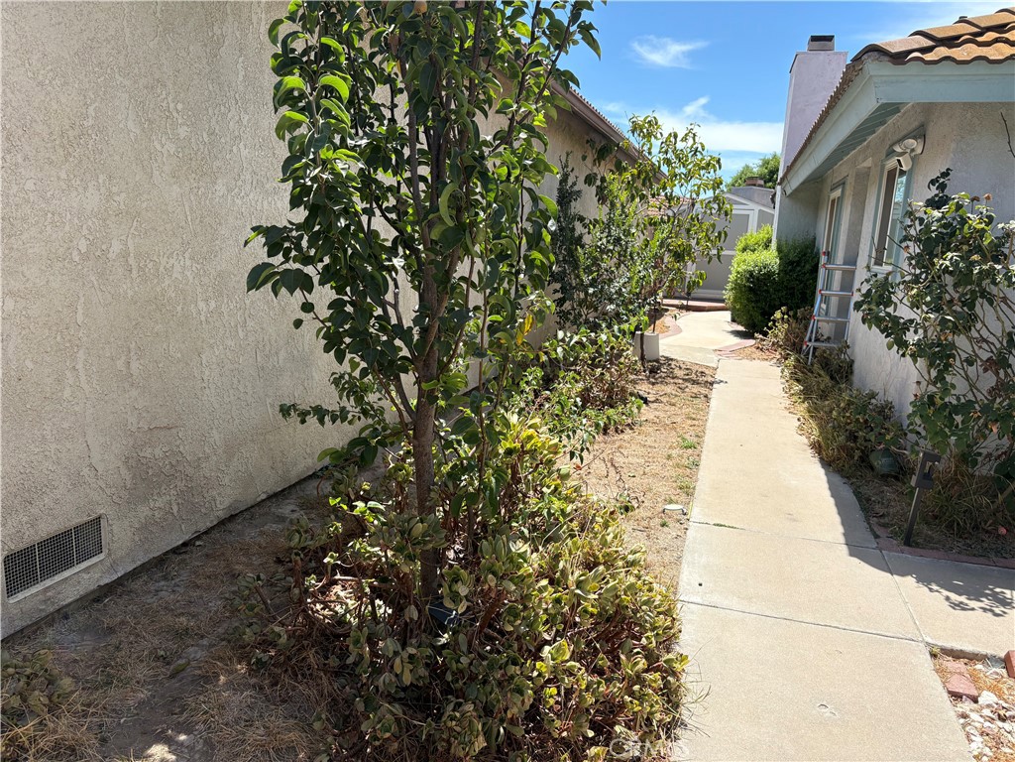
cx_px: 508
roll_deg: -2.4
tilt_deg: -11.9
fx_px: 762
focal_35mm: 26
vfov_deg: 53.1
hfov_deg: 67.3
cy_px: 381
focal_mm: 5.96
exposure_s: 1/1901
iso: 50
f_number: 1.6
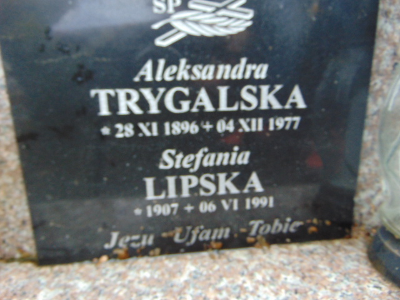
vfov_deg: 54.9
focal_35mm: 25
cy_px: 150
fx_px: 289
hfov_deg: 69.4
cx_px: 200
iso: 160
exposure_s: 1/30
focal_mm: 4.5
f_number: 3
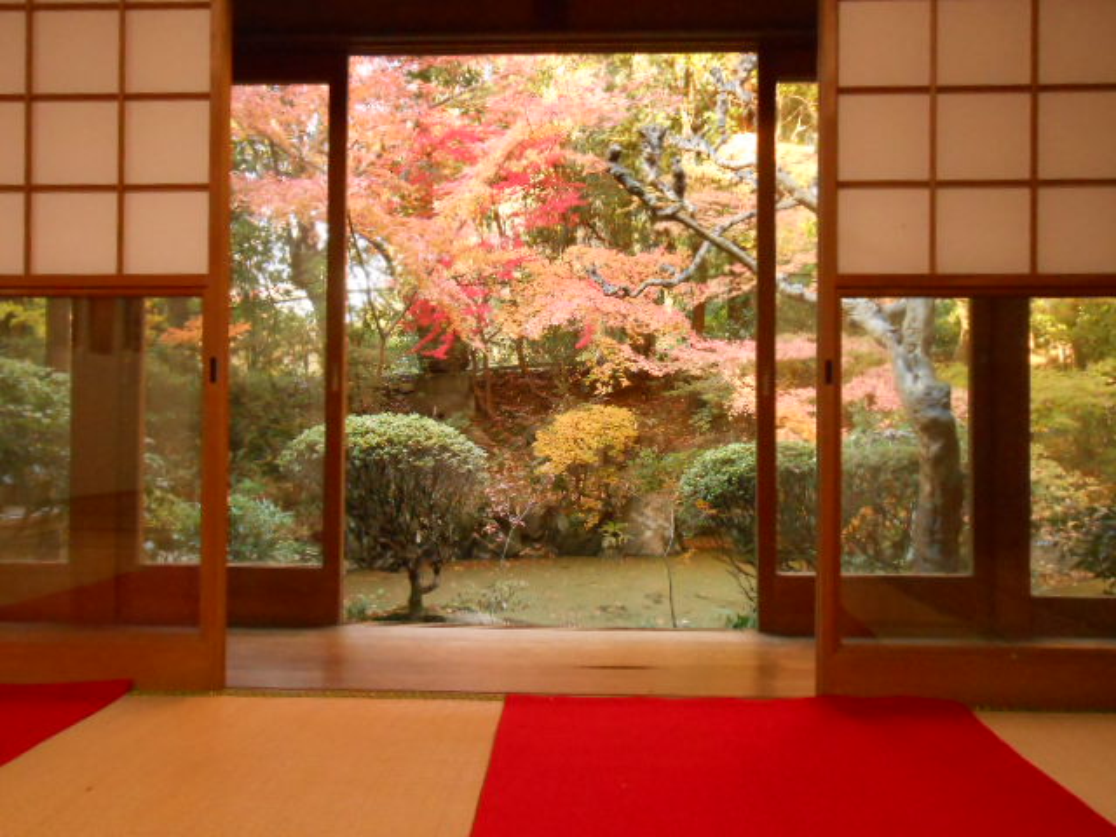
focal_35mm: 34
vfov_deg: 41.8
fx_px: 1096
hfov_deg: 54.0
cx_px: 558
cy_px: 418
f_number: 3.9
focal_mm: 6
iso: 800
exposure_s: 1/40
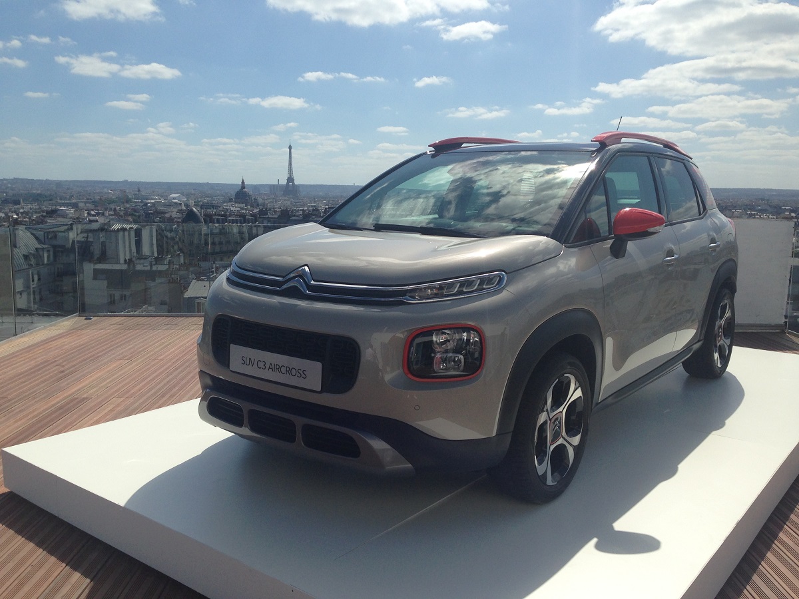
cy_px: 300
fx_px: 762
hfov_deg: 55.4
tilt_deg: -7.4
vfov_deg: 42.9
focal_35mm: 33
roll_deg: -1.6
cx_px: 400
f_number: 2.4
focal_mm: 4.12
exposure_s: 1/3195
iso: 50
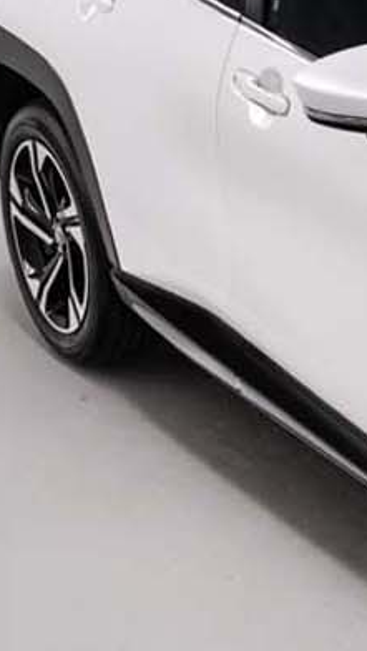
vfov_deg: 13.3
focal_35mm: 161
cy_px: 272
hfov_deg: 7.3
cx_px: 692
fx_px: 2781
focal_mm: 43
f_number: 13
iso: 125
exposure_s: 25
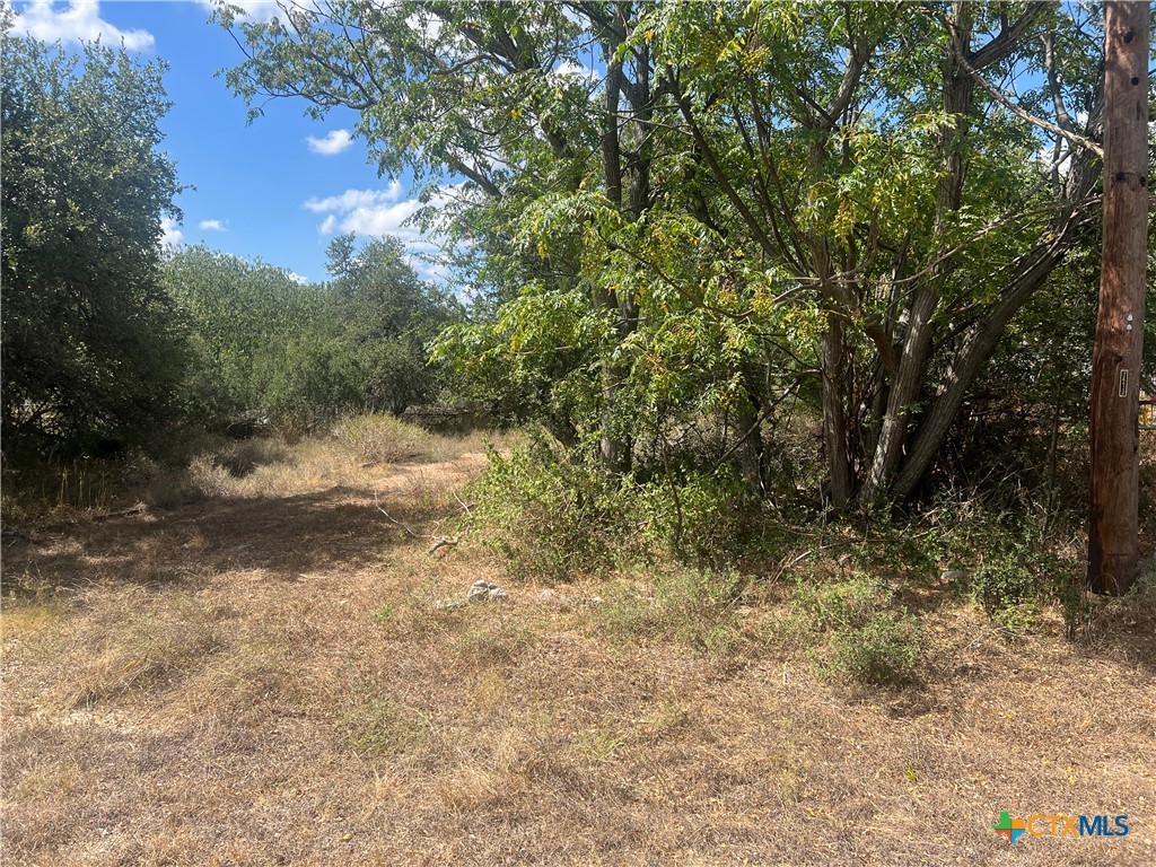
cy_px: 434
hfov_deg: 67.3
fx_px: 868
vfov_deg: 53.1
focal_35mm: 26
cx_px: 578
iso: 50
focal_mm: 5.7
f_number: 1.5
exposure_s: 1/2008
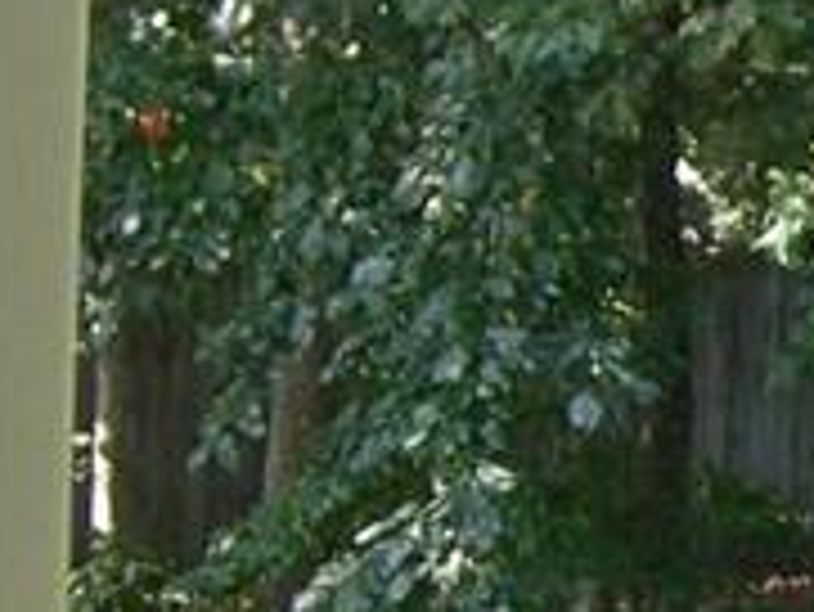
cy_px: 522
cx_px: 1740
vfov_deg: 6.9
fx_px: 5059
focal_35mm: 215
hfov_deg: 8.6
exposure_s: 1/106
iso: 100
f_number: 2.8
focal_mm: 8
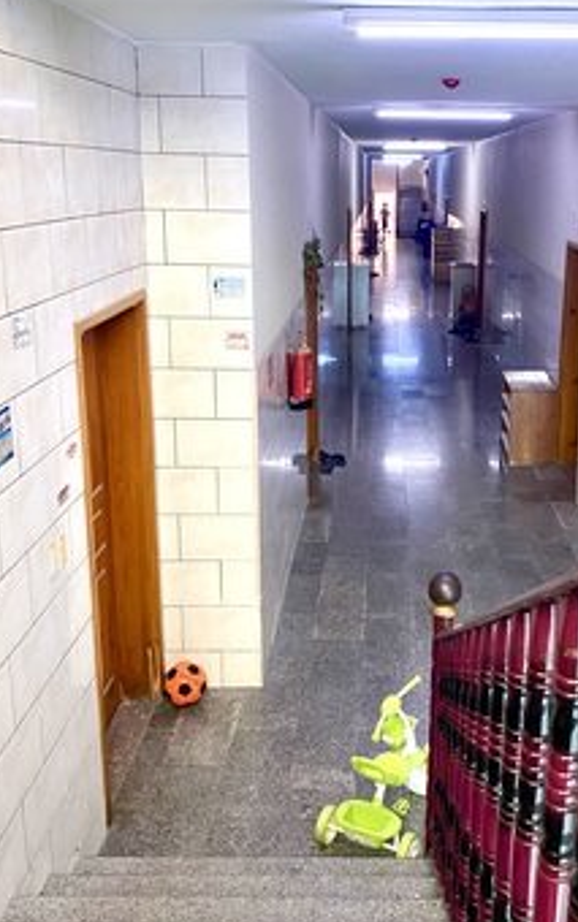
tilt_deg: -12.7
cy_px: 408
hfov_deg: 34.1
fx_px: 931
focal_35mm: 37
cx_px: 403
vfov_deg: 52.6
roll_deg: -1.1
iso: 200
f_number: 1.8
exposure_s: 1/60
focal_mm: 4.25
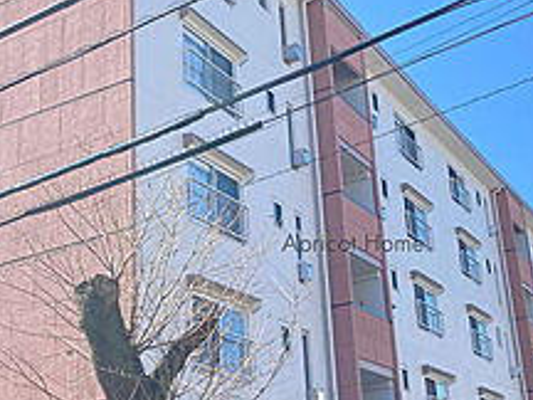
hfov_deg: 33.0
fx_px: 893
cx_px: 353
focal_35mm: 58
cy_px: 242
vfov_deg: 25.2
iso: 20
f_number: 1.8
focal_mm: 3.99
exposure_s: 1/706
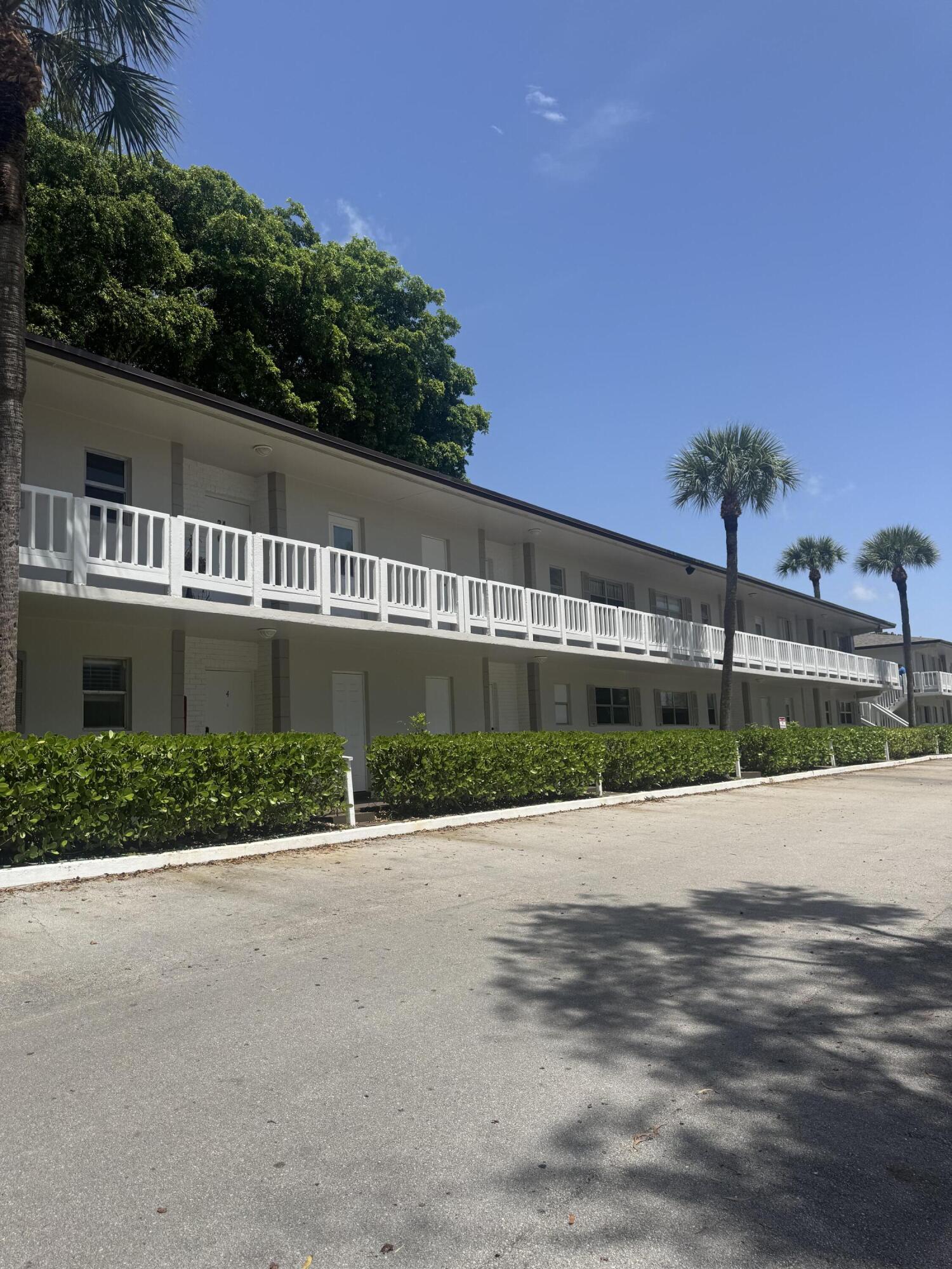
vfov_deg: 71.6
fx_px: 880
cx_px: 476
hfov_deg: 56.8
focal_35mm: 24
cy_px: 634
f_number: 1.78
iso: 80
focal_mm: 6.76
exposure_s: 1/5814
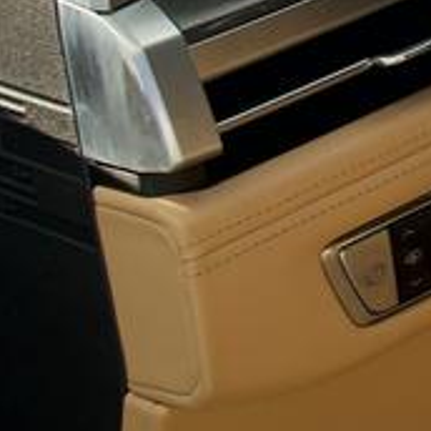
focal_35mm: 228
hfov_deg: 6.9
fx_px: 3212
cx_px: 1321
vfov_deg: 7.6
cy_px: -198
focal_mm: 24
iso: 250
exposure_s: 1/50
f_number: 3.2
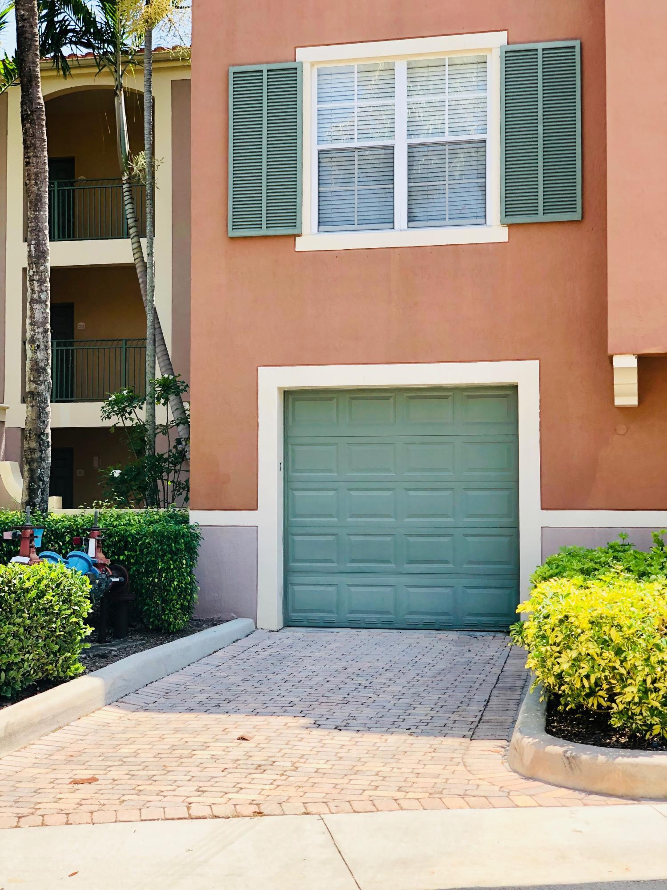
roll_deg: -0.9
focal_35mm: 52
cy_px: 445
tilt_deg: +3.0
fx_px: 1336
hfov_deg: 28.0
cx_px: 334
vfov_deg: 36.8
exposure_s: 1/311
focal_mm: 6
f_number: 2.4
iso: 16
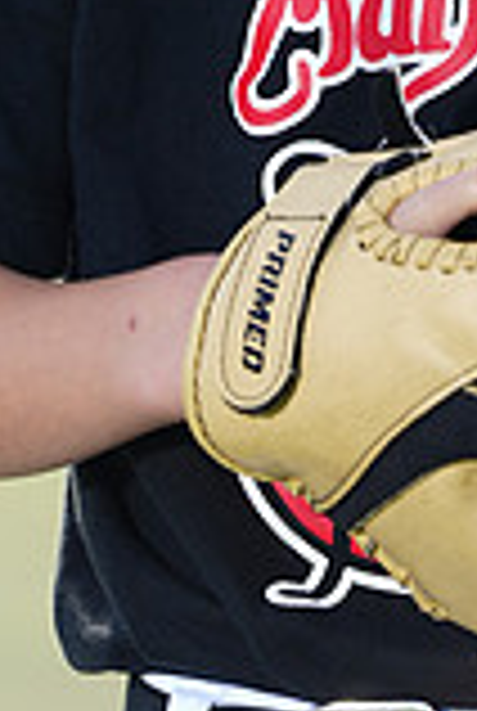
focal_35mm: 732
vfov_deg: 2.8
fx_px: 14484
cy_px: -378
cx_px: 502
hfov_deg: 1.9
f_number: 4.5
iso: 64
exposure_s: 1/250
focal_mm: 200
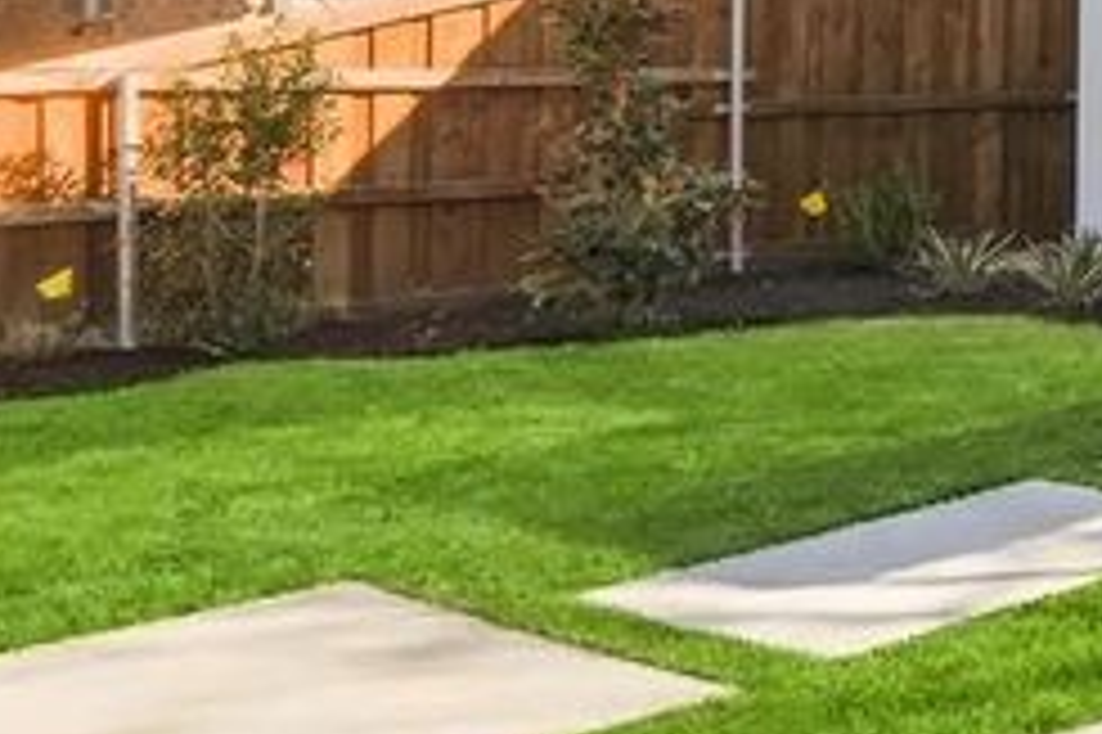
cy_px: 2
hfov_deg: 18.2
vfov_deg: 19.5
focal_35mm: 68
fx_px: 2075
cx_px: 2267
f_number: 9
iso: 640
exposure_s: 1/1250
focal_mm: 16.2
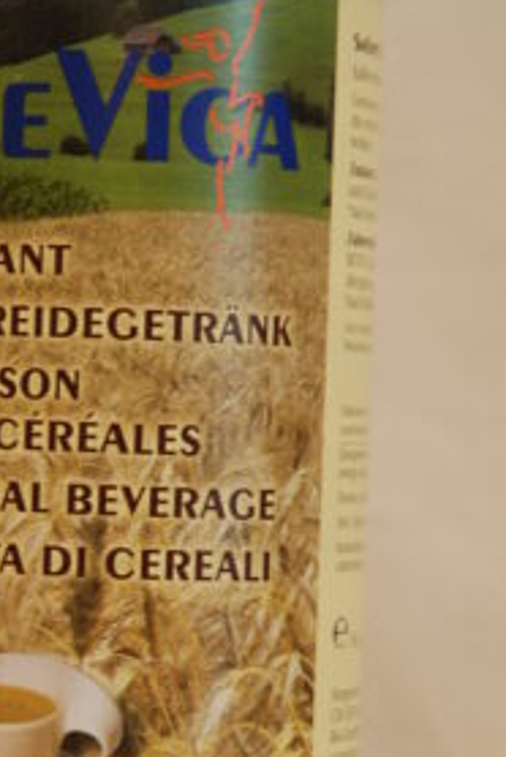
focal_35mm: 203
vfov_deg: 10.1
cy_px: 417
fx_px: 4269
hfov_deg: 6.8
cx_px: 128
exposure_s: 1/15
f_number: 4.5
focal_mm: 70
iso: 200
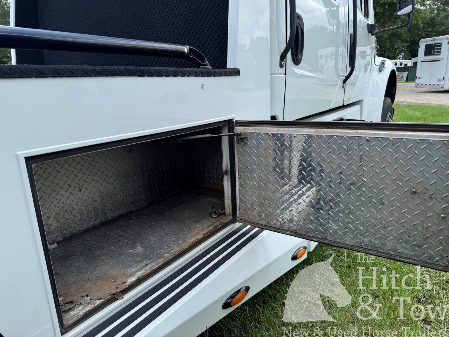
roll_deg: +2.7
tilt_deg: -14.4
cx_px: 224
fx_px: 311
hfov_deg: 71.6
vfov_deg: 56.8
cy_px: 168
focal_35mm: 24
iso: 80
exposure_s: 1/1721
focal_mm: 6.76
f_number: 1.78
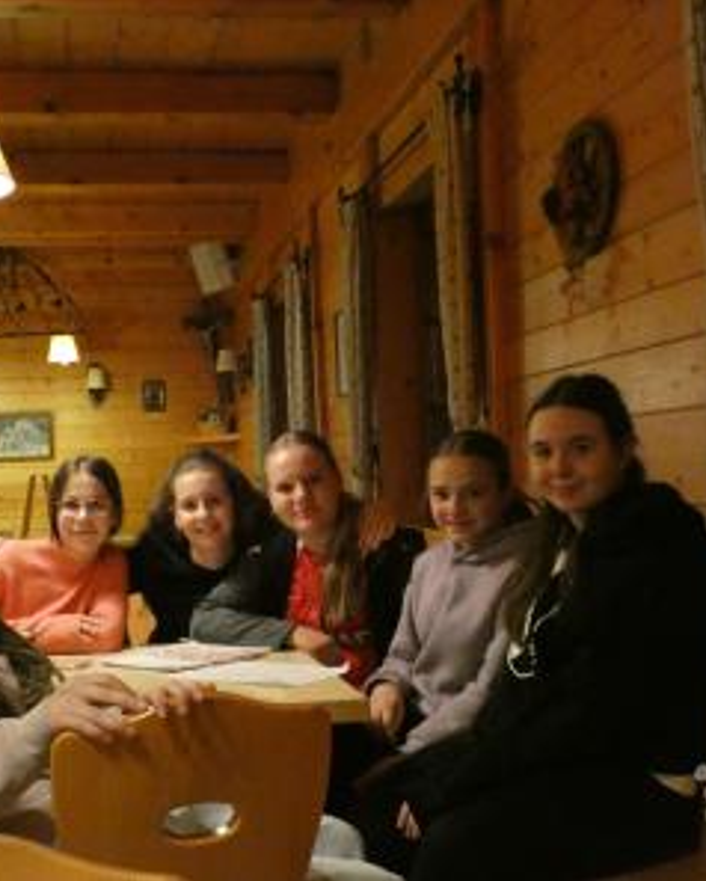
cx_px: 240
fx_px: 1200
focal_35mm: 46
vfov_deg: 40.3
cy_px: 439
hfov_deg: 32.5
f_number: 3.4
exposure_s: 1/30
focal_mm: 6.2
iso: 1600
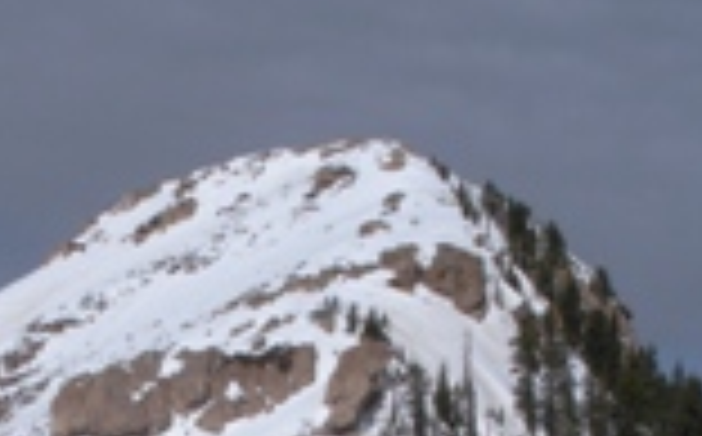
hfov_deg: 21.1
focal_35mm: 98
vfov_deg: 12.7
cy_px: 629
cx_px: 220
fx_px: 1872
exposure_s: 1/1000
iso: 64
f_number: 5.6
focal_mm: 6.3
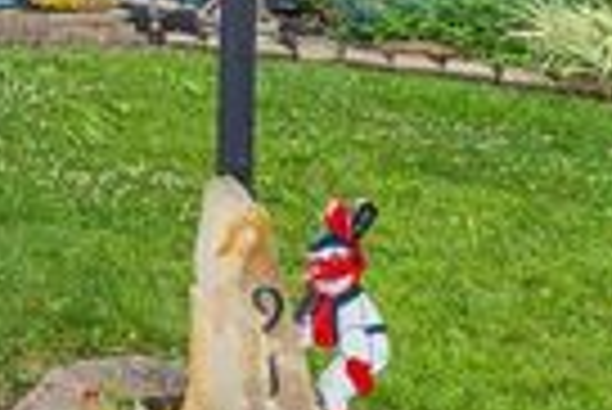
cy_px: -178
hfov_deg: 25.0
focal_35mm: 55
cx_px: -360
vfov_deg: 21.4
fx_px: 936
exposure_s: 1/320
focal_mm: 15
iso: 200
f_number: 9
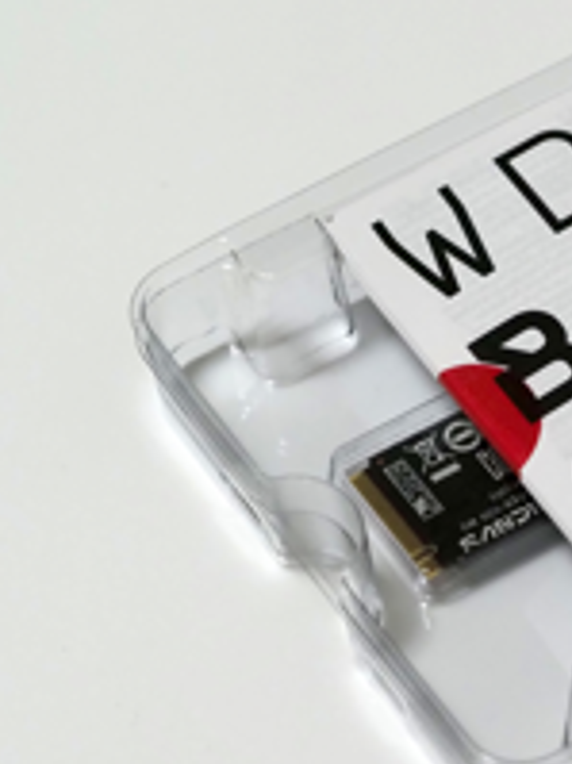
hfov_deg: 6.8
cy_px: 395
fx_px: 4786
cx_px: 660
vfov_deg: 9.1
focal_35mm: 217
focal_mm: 60
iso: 2000
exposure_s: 1/125
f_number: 5.6
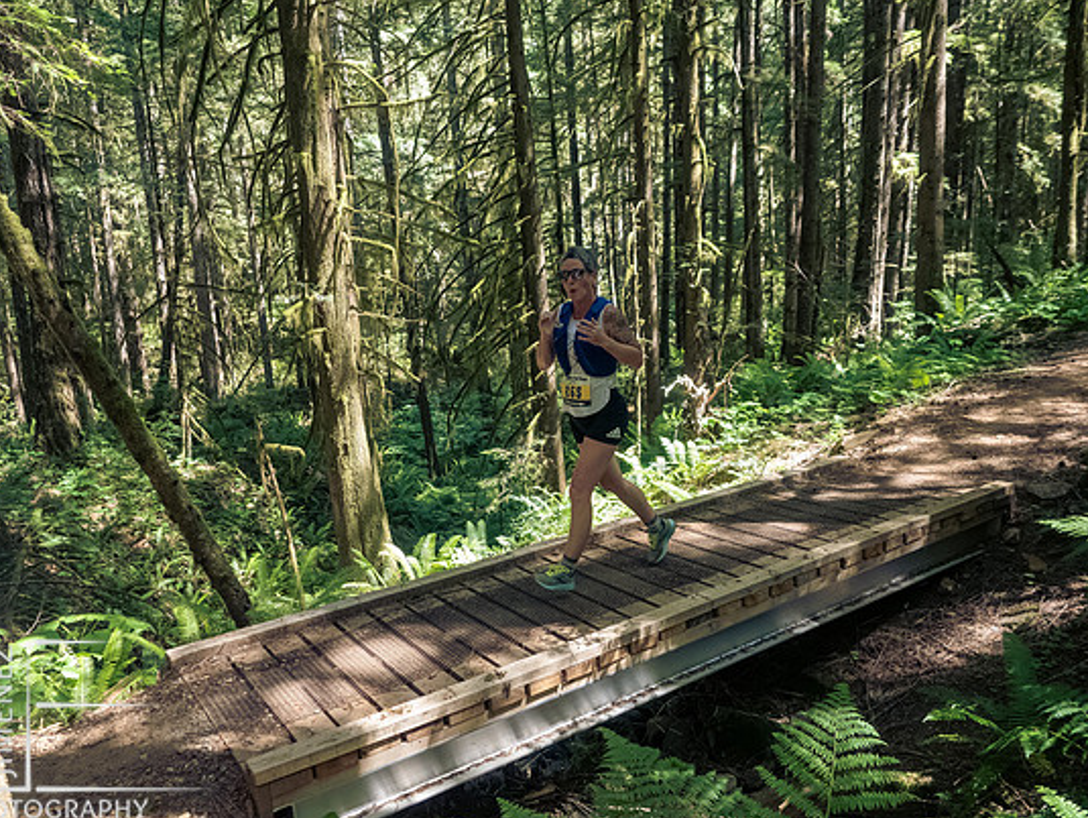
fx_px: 818
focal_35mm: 26
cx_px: 512
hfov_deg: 67.2
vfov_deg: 53.1
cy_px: 418
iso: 3200
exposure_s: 1/1000
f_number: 2.8
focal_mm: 12
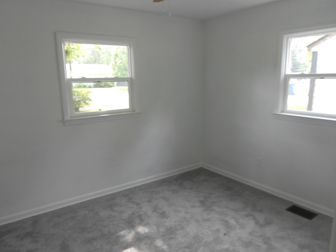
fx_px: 252
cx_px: 168
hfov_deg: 67.3
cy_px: 126
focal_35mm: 26
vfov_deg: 53.1
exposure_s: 1/30
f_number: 3.2
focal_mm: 4.6
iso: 160
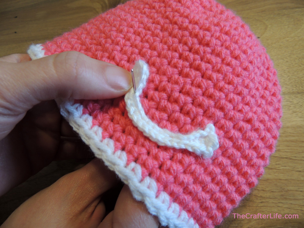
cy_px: 114
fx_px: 211
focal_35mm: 24
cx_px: 152
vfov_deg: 56.8
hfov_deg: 71.6
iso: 160
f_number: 3
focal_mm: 4.3
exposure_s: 1/30
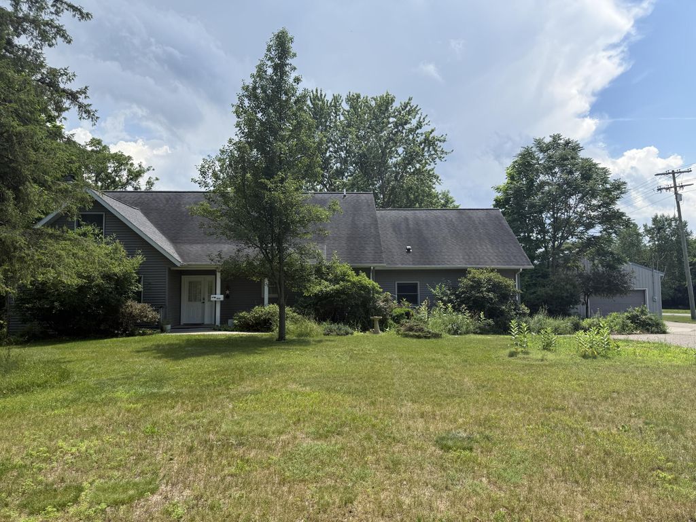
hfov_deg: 71.6
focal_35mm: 24
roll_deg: +0.3
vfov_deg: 56.8
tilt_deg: +3.7
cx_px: 348
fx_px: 483
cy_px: 261
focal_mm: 6.76
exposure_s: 1/3953
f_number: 1.78
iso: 100
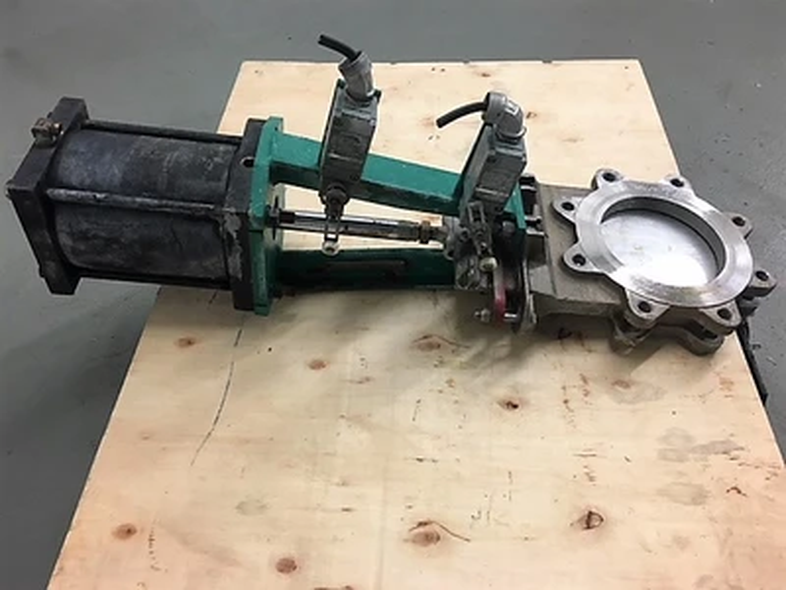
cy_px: 295
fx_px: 658
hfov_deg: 61.7
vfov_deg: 48.2
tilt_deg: -48.8
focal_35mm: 29
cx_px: 393
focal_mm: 4.15
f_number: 2.2
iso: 100
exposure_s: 1/30
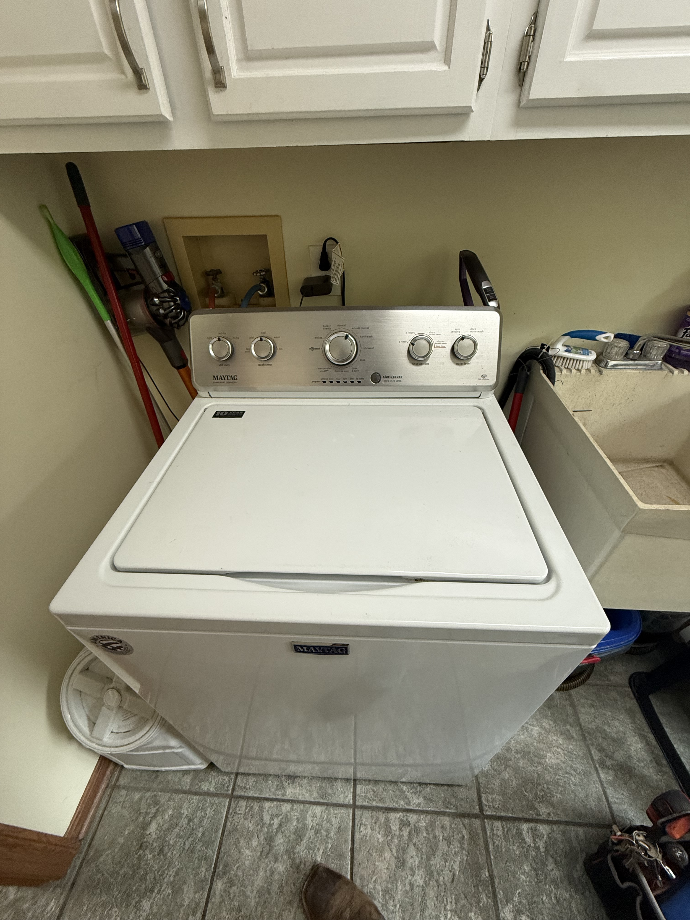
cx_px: 345
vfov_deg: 102.1
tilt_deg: -40.0
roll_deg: +2.1
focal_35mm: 14
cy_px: 460
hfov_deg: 85.7
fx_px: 372
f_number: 2.2
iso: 250
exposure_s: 1/120
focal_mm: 2.22
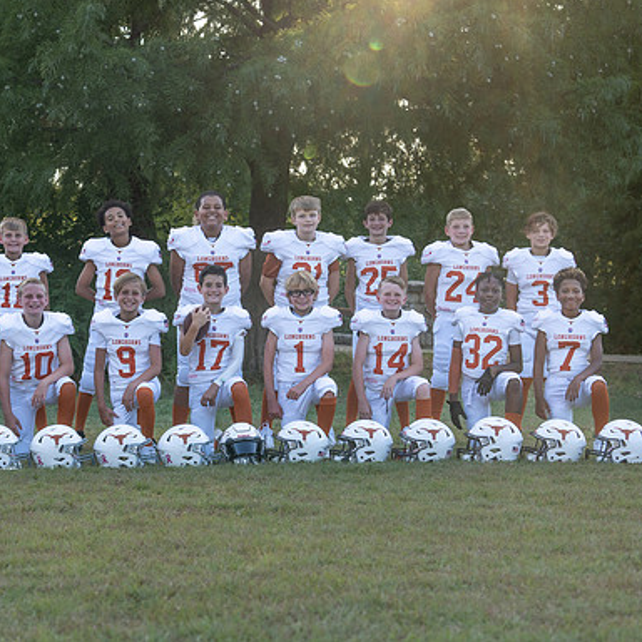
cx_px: 215
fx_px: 1972
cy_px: 320
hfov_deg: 18.4
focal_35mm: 94
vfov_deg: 18.5
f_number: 4.5
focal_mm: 70
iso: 250
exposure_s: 1/400
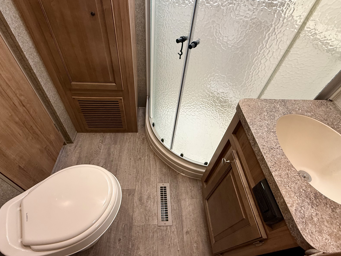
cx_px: 162
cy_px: 131
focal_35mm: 18
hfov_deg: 87.7
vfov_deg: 71.6
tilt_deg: -48.2
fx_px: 177
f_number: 2.2
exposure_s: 1/99
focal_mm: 2.22
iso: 250
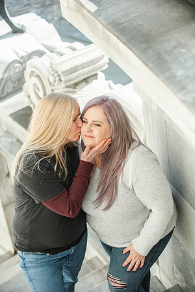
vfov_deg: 23.6
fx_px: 699
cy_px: 146
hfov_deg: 15.9
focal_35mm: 86
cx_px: 98
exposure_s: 1/1250
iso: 400
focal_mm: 86
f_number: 4
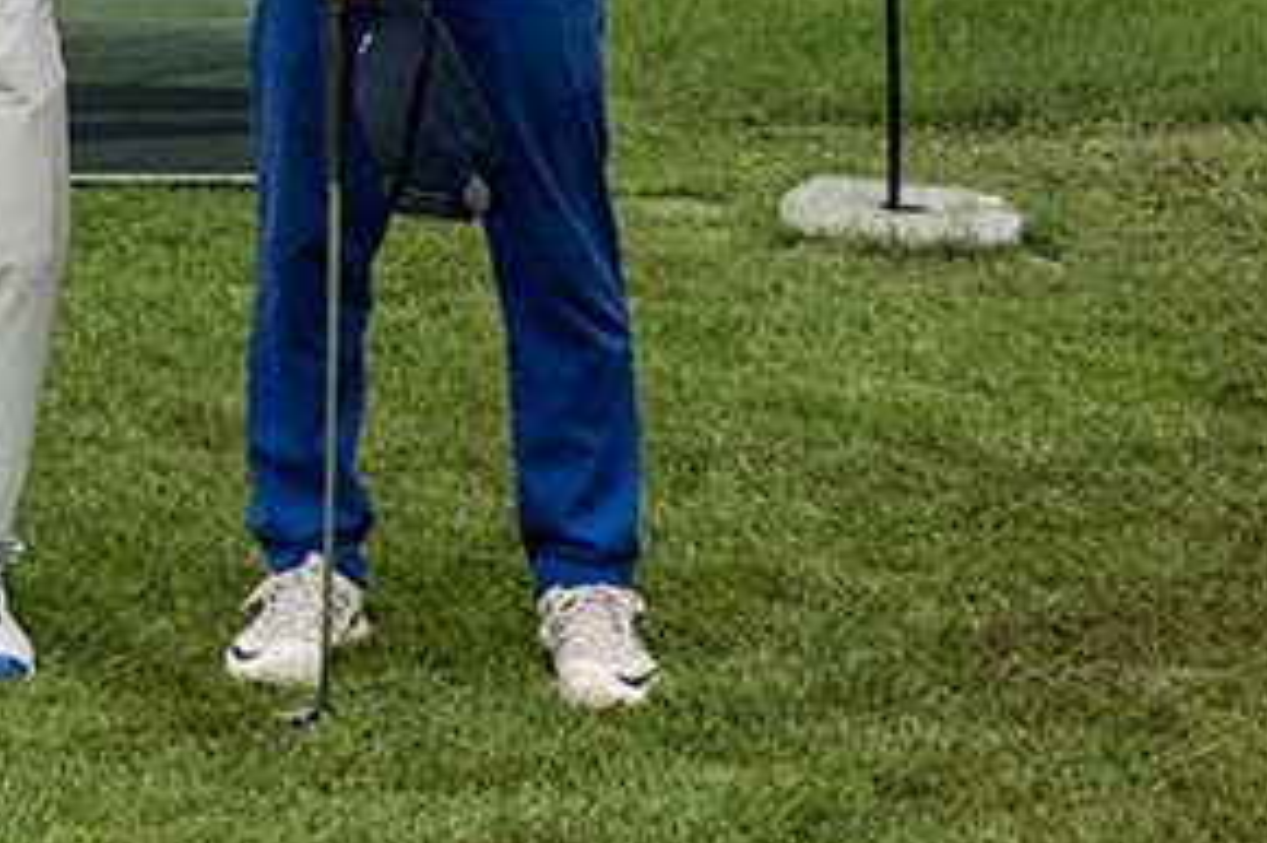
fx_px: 4432
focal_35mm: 126
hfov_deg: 15.5
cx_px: -384
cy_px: -437
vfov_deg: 10.5
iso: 250
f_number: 8
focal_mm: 38
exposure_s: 1/400
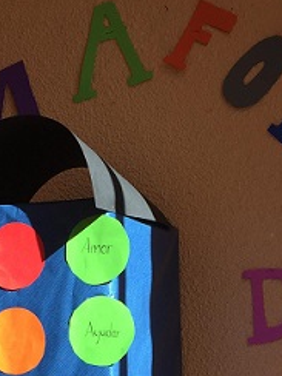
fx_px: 1010
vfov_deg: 19.9
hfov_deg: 15.9
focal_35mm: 93
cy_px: 439
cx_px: 149
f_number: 2.2
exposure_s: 1/444
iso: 32
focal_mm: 4.15
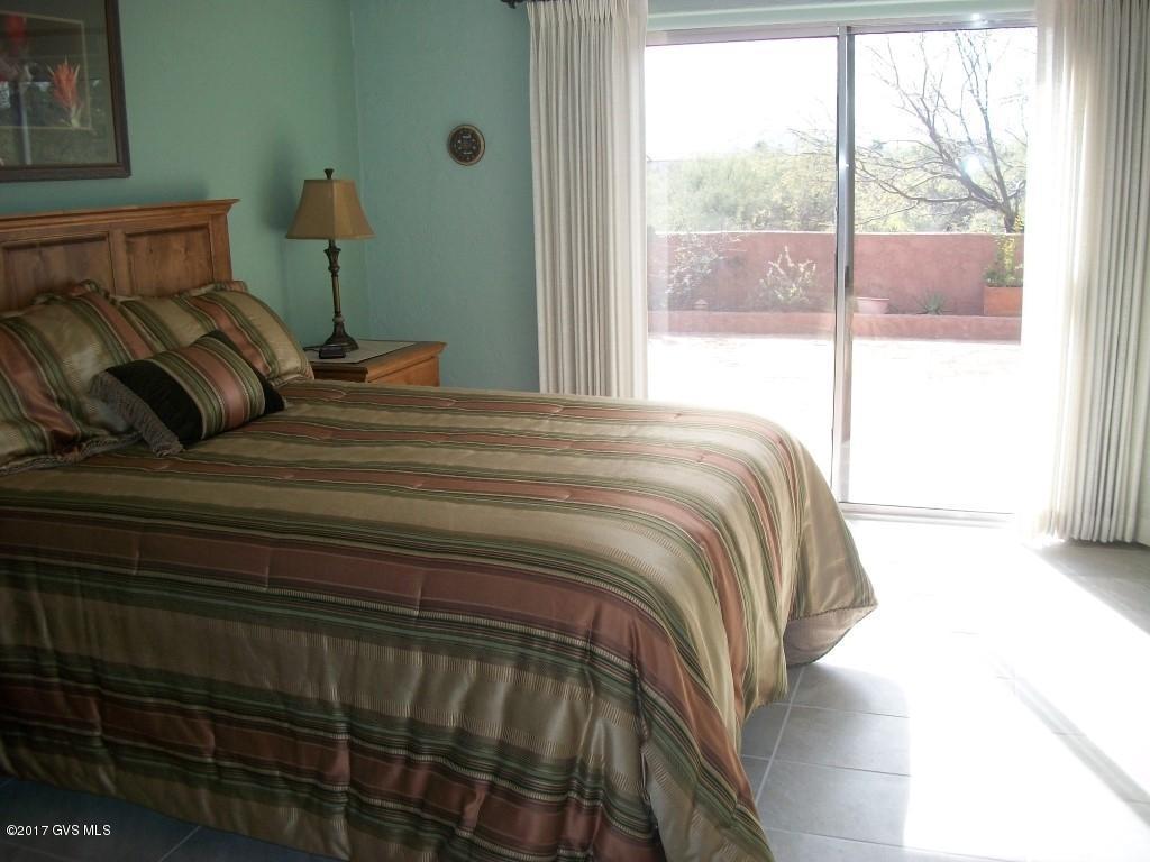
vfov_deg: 44.2
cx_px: 575
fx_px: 1063
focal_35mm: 32
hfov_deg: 56.8
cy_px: 431
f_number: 2.9
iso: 80
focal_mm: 5.7
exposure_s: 1/100
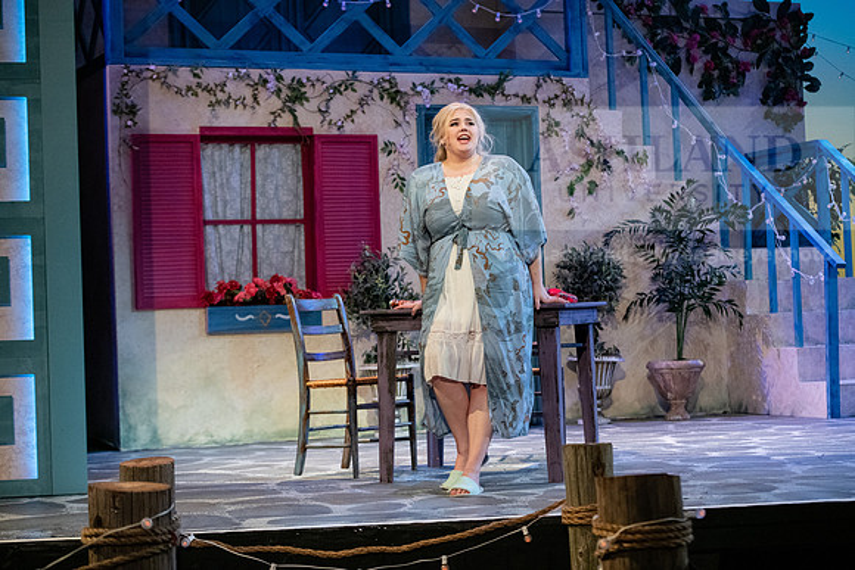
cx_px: 428
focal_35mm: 75
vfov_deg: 18.2
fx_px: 1782
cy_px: 285
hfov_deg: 27.0
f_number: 3.5
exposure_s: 1/400
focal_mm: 75
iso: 2500
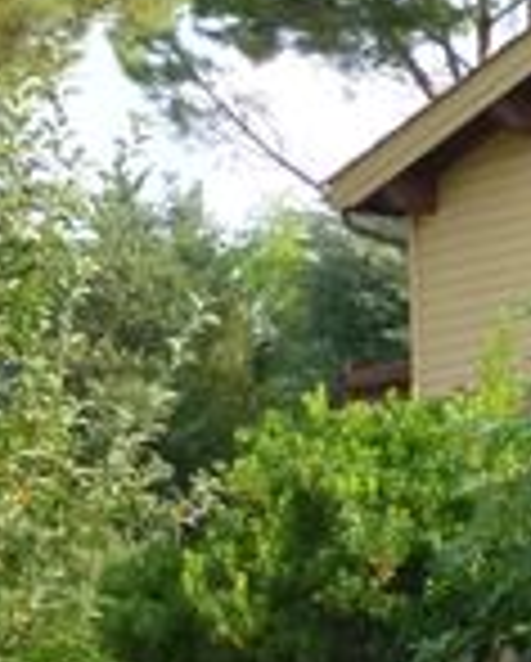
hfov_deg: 10.9
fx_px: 2647
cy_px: 509
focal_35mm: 135
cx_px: 878
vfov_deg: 14.2
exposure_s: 1/400
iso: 200
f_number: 3.5
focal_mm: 6
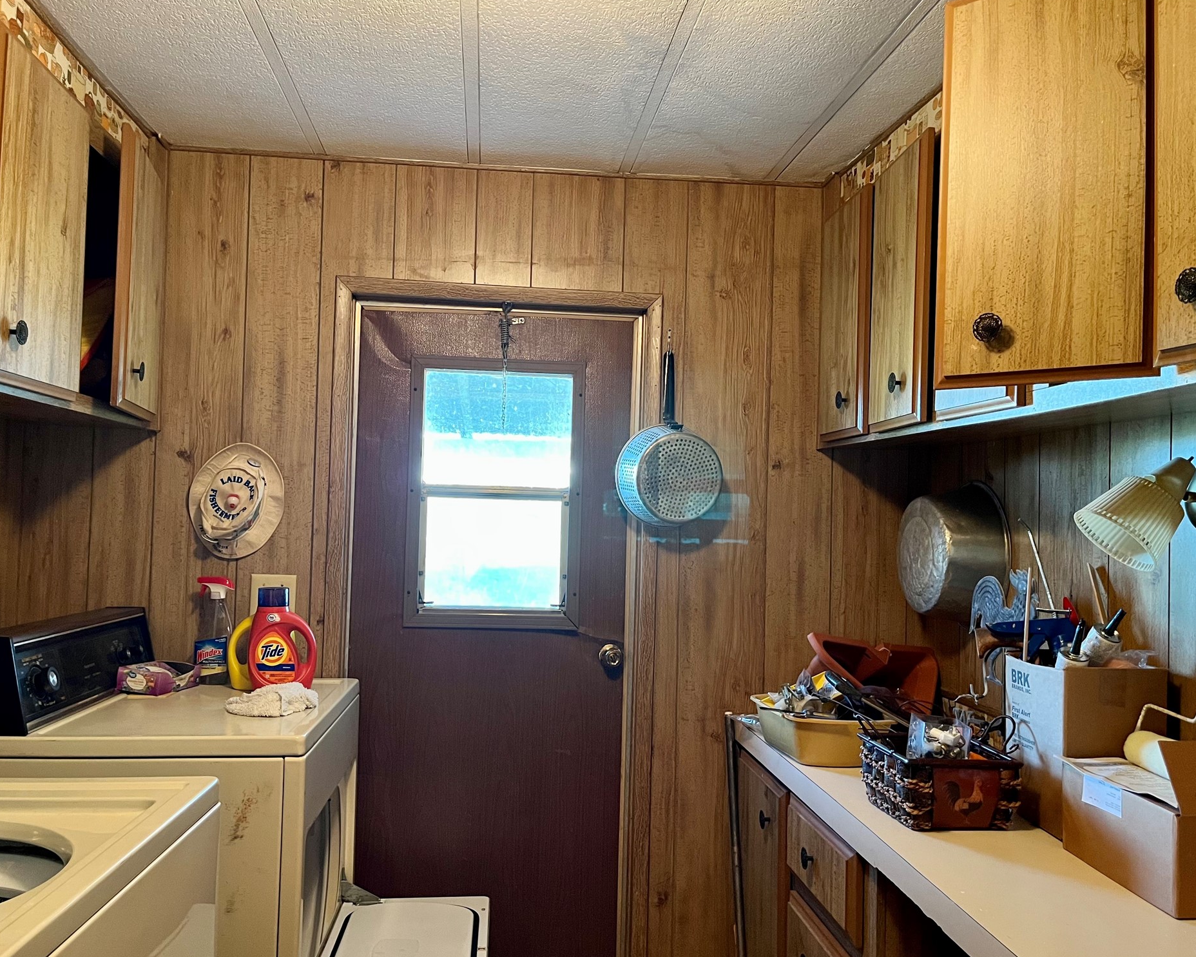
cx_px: 581
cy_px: 487
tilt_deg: +1.4
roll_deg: -1.1
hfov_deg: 62.2
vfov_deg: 51.5
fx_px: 991
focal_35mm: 28
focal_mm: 5.1
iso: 500
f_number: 1.6
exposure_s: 1/60
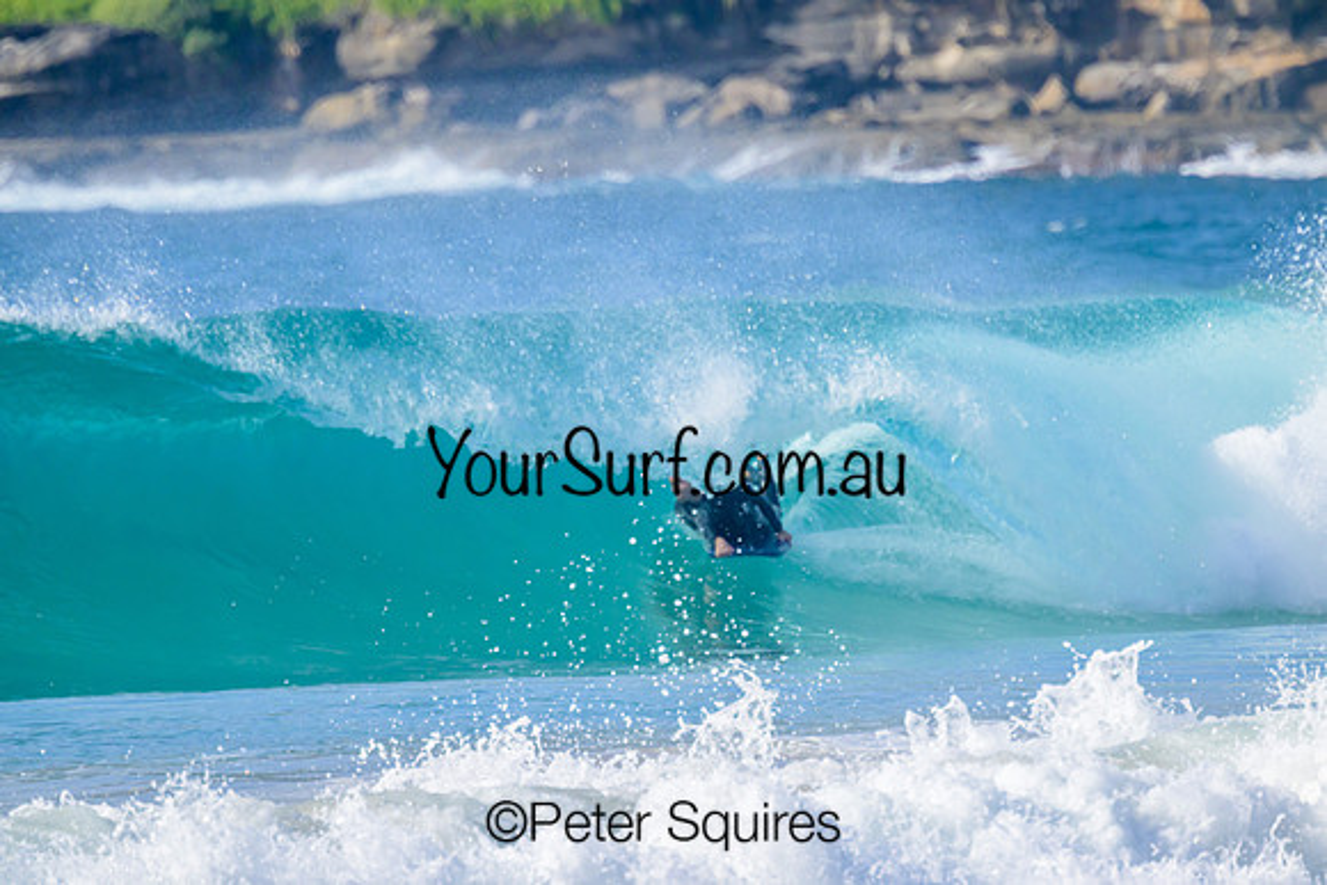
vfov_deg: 1.7
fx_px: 29494
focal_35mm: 800
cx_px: 664
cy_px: 442
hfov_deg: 2.6
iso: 1100
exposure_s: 1/2000
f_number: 11
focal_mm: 800
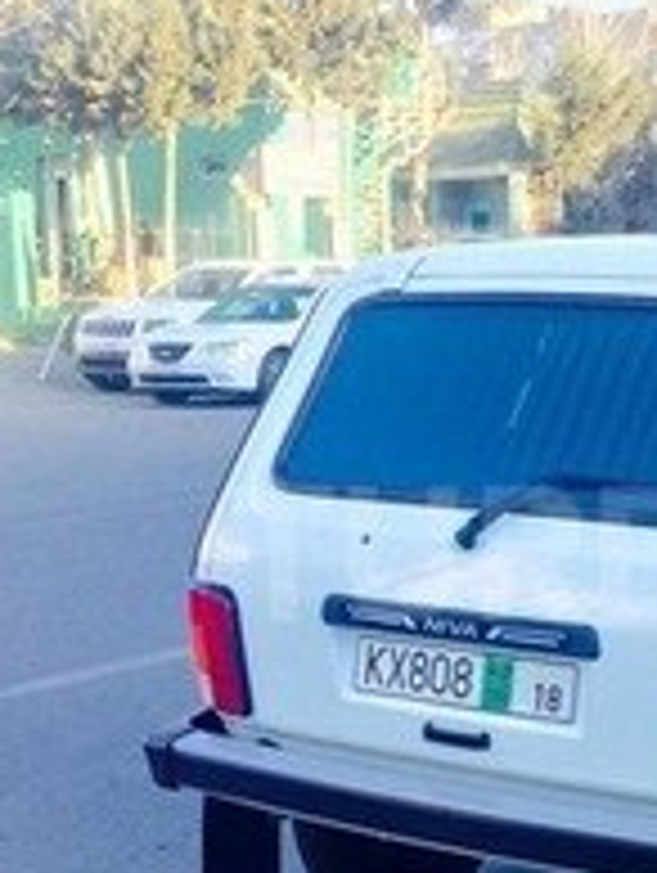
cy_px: 554
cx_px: 693
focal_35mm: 74
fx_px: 1869
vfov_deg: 26.2
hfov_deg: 19.2
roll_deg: +2.5
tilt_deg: -8.8
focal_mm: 4.15
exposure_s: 1/366
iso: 32
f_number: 2.2
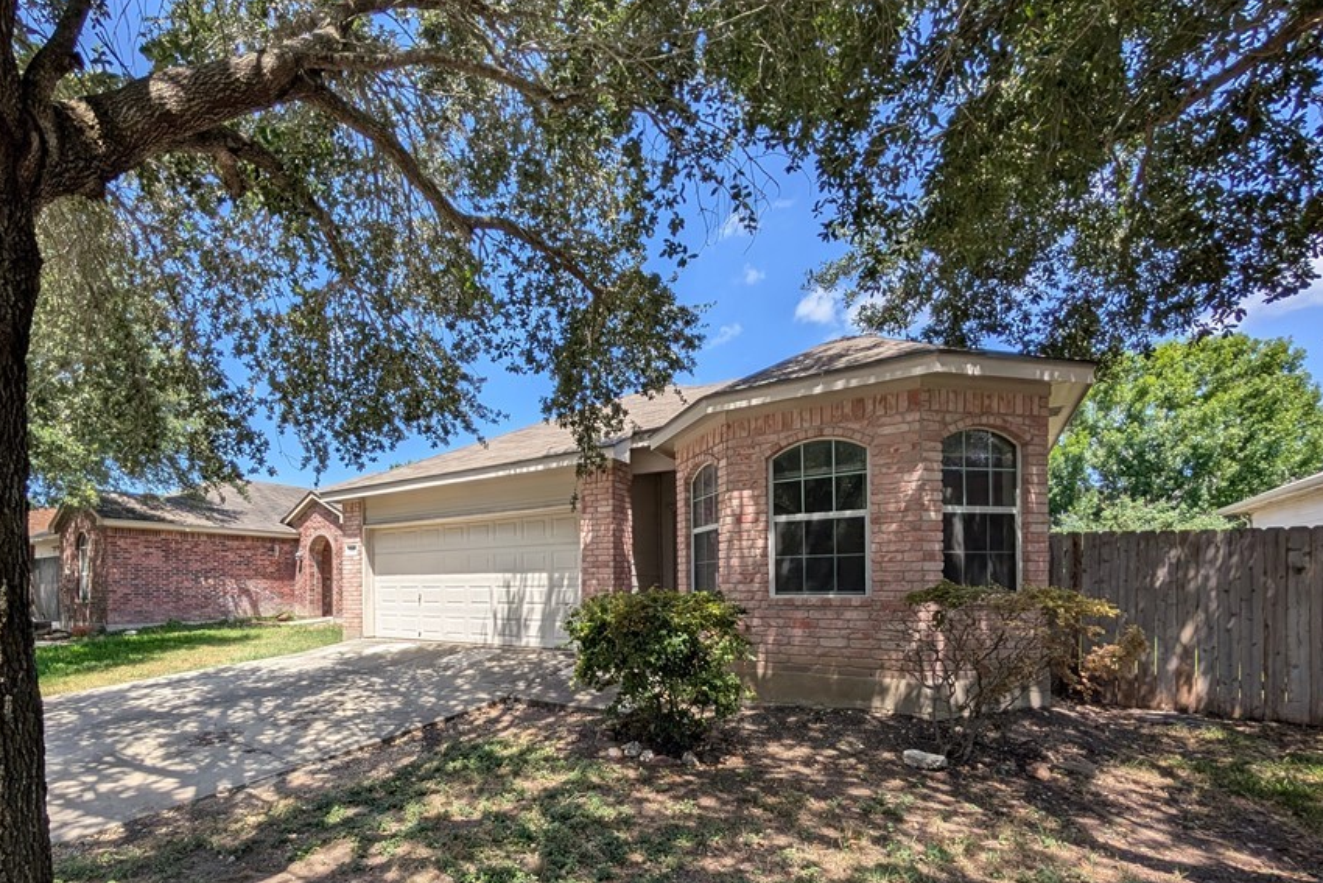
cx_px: 542
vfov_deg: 75.0
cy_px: 586
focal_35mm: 15
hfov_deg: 99.3
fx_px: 551
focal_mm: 2.02
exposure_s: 1/1828
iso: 50
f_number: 1.7
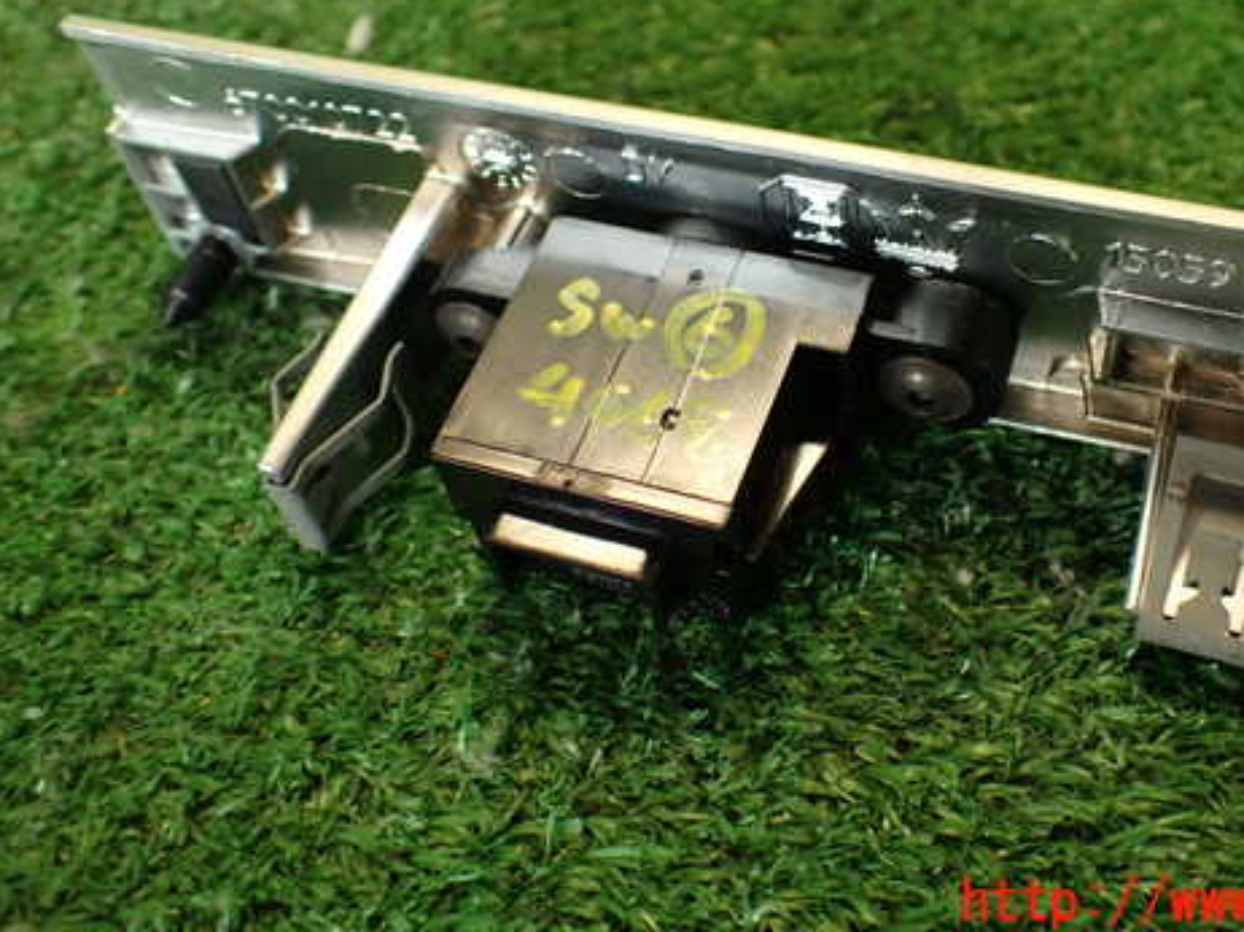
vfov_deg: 36.5
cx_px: 762
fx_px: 1401
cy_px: 331
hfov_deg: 47.5
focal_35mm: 39
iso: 200
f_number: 2.3
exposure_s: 1/50
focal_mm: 5.4
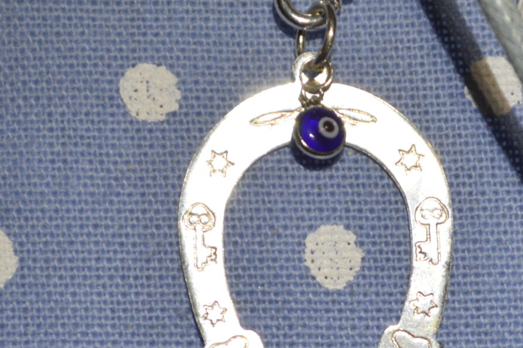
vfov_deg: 5.8
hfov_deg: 8.7
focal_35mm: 236
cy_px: 247
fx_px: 3432
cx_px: 314
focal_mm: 55
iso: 280
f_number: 6.3
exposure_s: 1/160
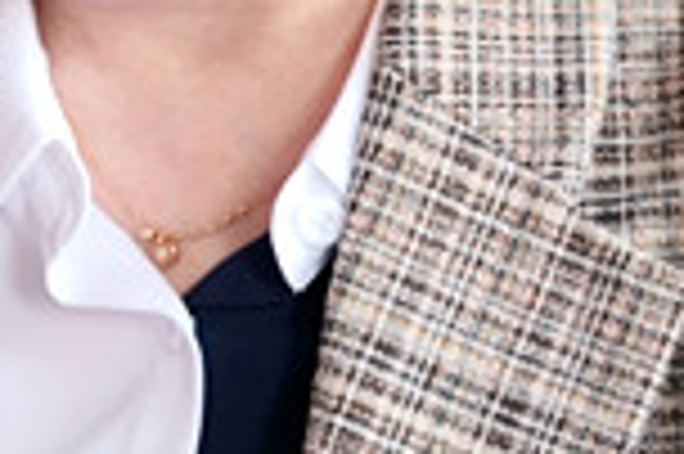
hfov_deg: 6.8
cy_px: 7
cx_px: -32
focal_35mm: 300
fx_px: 5694
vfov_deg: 4.6
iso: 500
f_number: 4
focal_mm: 57
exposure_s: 1/60
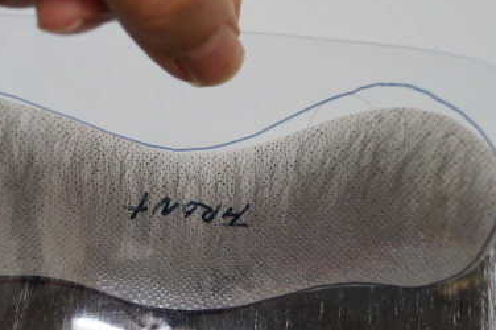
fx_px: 1056
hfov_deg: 26.4
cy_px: 213
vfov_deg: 17.7
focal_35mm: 77
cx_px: 195
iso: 400
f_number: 4.5
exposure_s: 1/60
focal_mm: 35
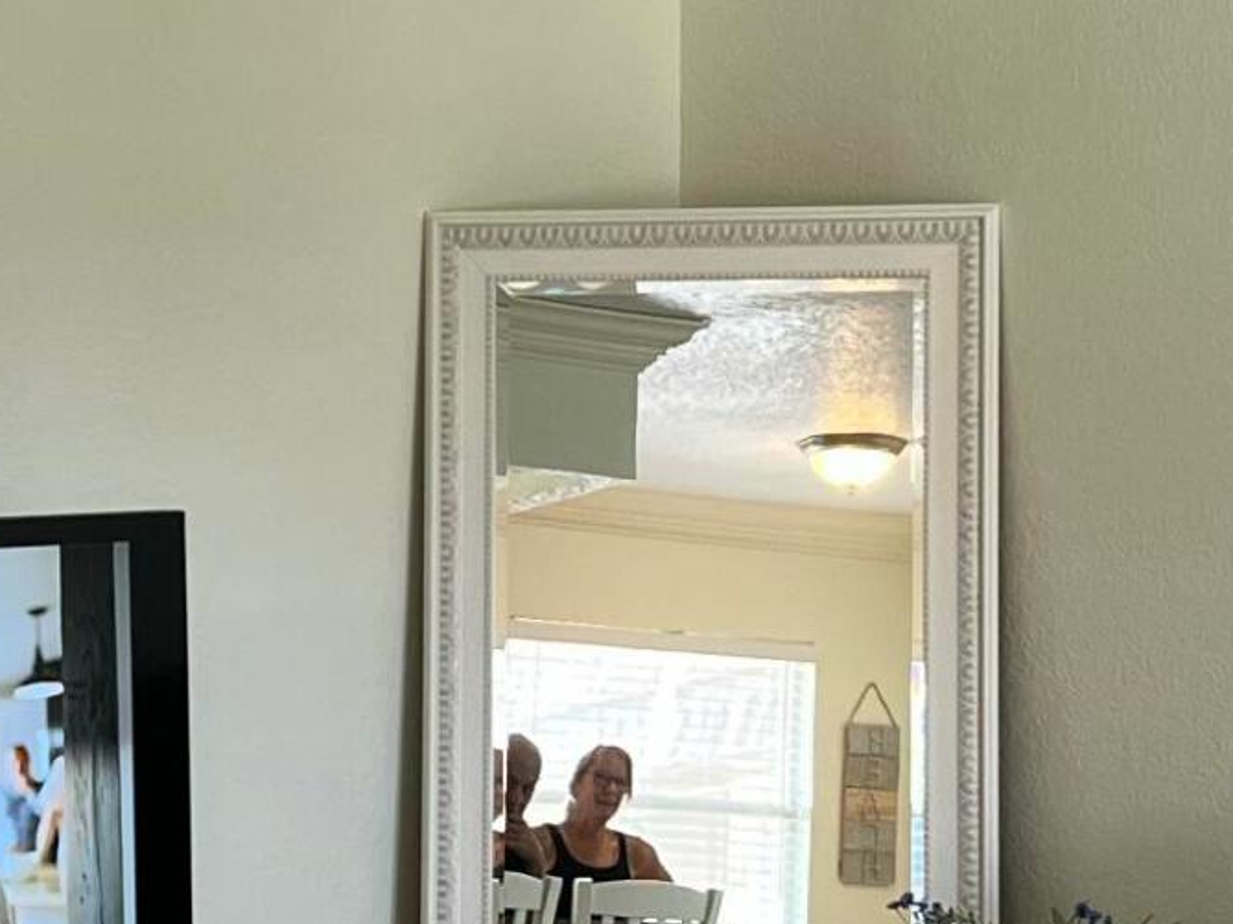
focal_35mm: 112
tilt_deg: -3.5
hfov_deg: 17.6
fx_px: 3987
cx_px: 593
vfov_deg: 13.2
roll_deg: +0.0
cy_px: 480
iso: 125
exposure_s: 1/120
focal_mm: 5.7
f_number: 1.5
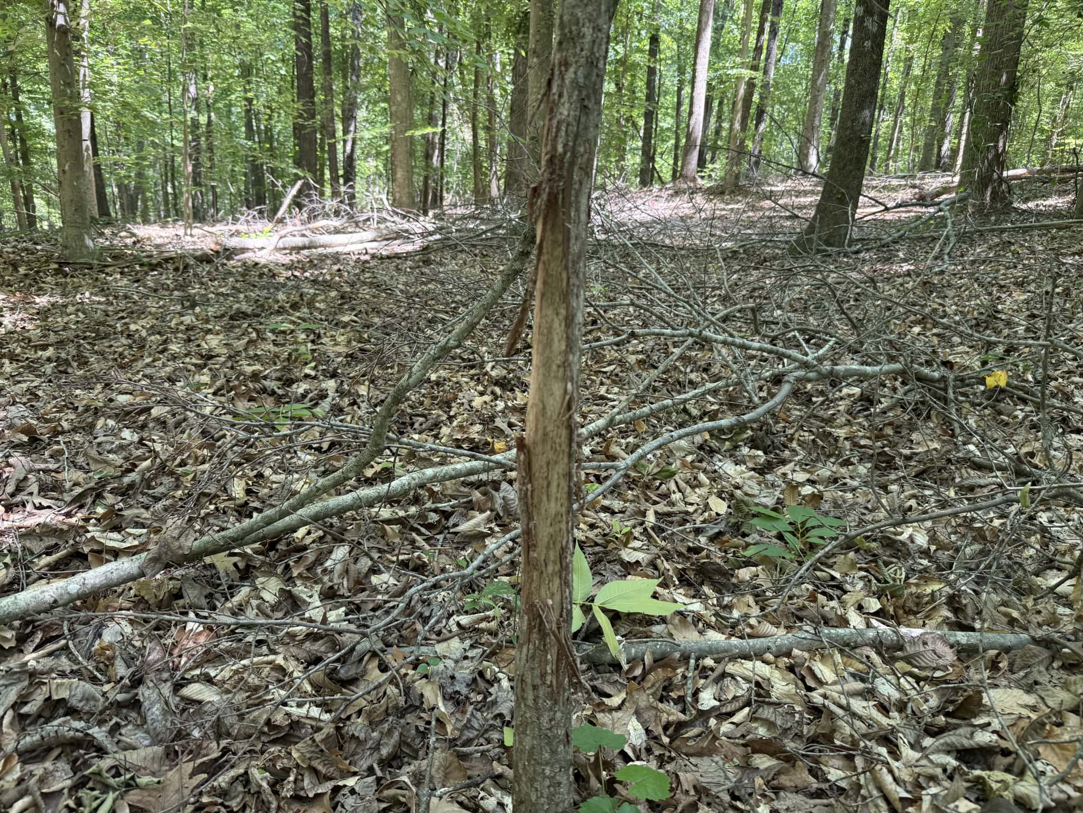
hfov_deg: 71.6
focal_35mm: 24
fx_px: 751
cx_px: 542
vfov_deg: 56.8
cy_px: 406
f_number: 1.8
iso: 200
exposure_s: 1/206
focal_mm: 6.8
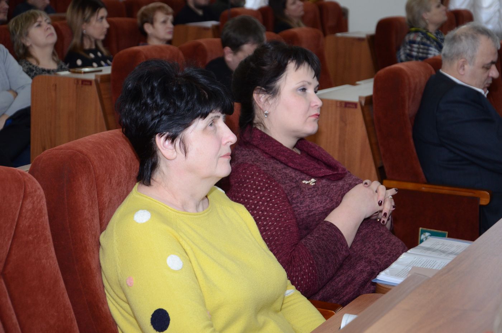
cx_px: 251
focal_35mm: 87
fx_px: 1211
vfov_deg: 15.6
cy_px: 166
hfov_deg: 23.4
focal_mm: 58
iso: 1000
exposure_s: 1/200
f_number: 5
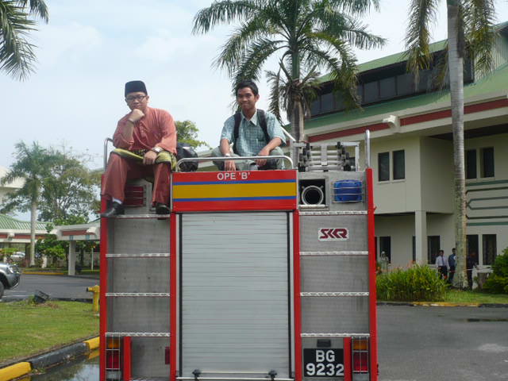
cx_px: 254
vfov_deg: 32.2
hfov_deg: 42.1
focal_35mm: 45
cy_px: 190
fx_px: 660
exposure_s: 1/200
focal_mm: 5.8
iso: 100
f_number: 8
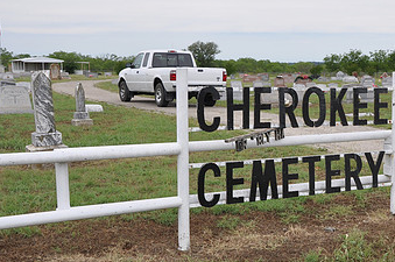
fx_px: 590
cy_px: 146
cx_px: 316
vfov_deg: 25.0
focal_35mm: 54
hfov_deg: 35.8
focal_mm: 21
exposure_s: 1/160
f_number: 6.3
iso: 200
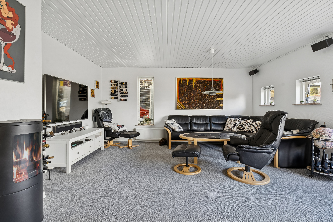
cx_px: 166
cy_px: 111
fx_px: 157
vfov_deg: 70.4
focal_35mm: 17
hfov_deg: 93.3
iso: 200
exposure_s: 1/3.33
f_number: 8
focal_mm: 17
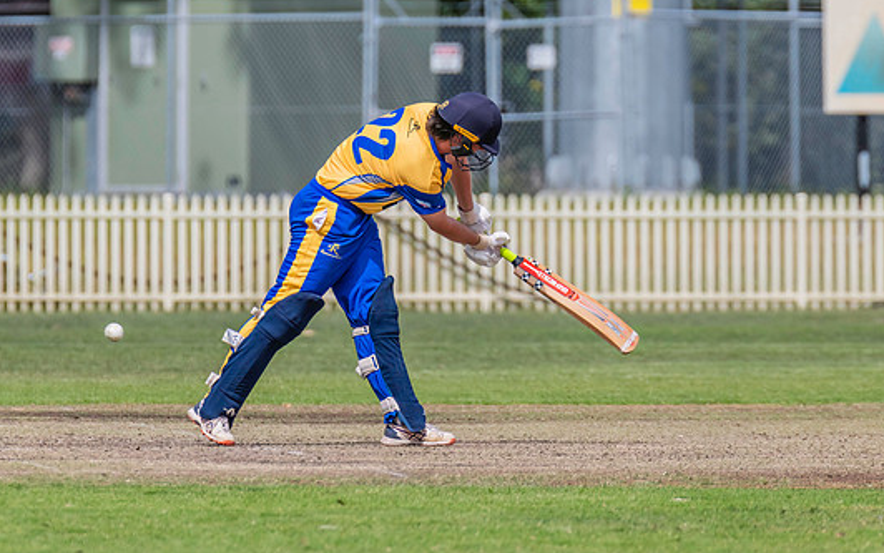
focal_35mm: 614
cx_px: 458
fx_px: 14799
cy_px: 235
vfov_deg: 2.1
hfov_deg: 3.4
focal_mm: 500
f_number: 7.1
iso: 800
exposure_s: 1/2500
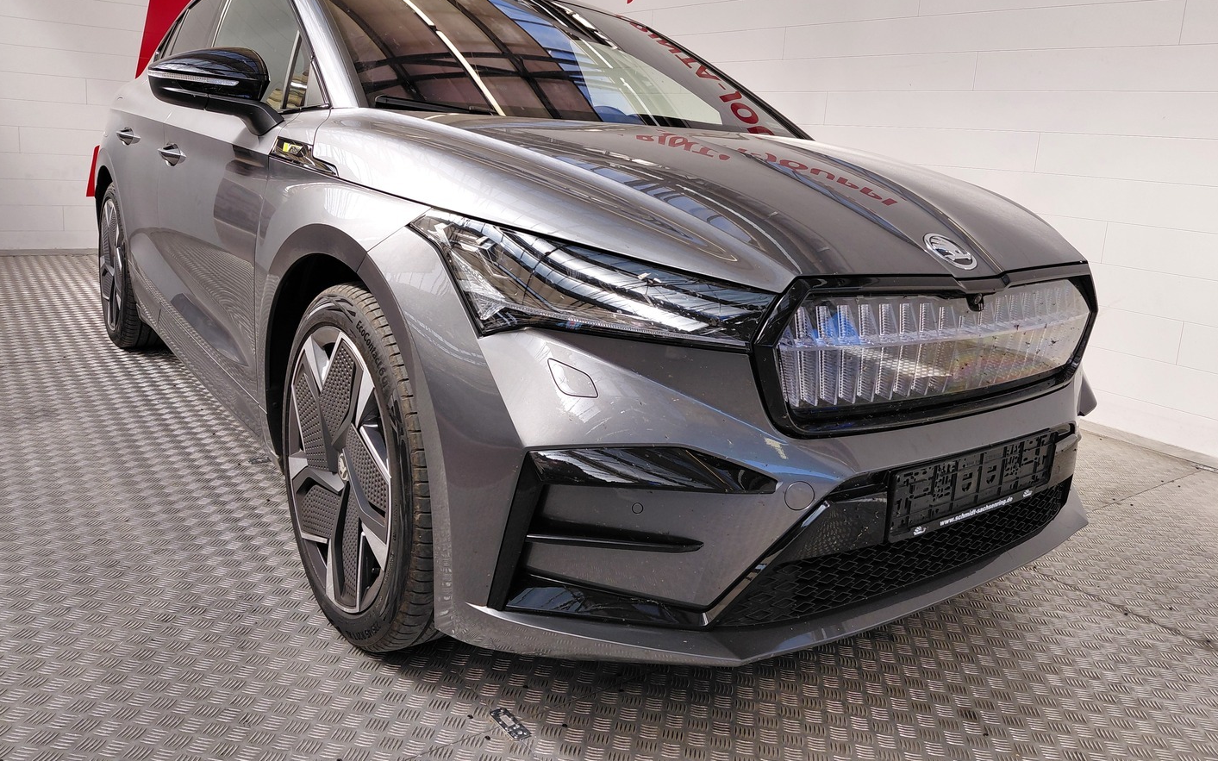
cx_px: 617
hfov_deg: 68.4
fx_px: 896
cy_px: 331
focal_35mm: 27
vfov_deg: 45.9
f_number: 1.8
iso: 50
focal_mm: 4.69
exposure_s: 1/587
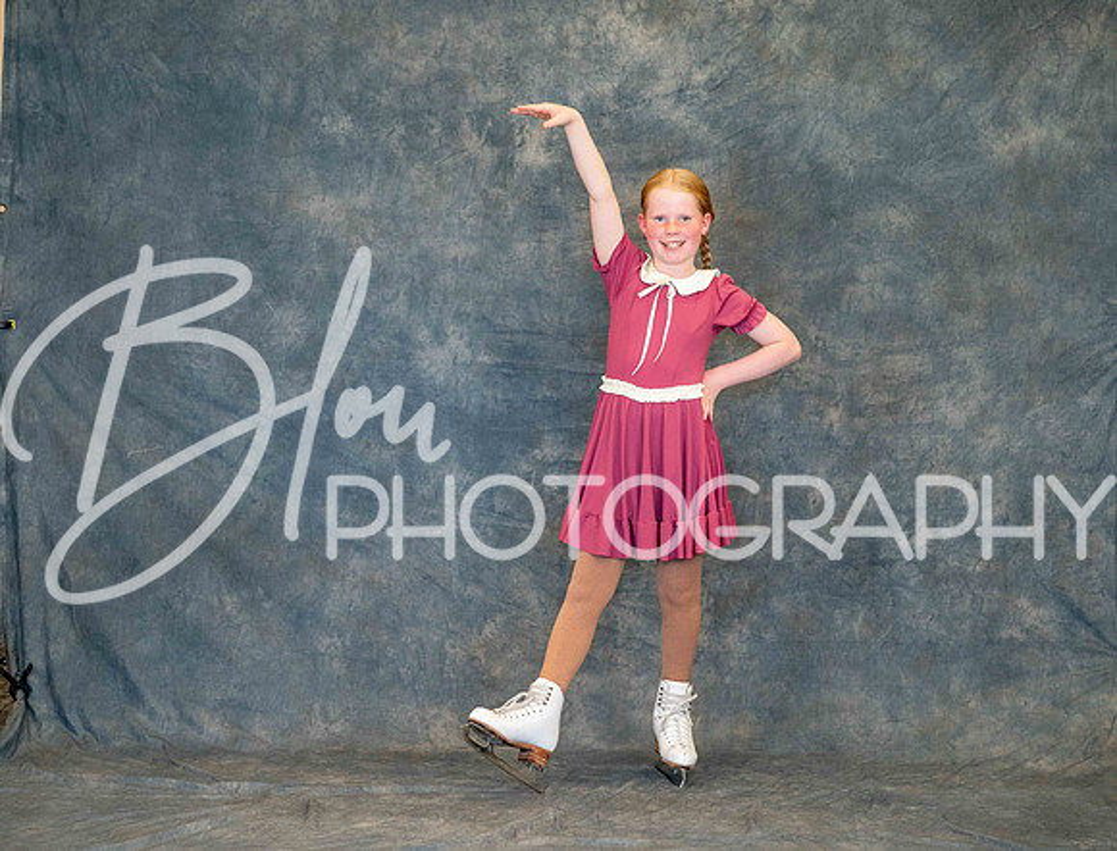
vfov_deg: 15.9
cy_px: 431
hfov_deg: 20.7
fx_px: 3055
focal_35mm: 94
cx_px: 493
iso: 2000
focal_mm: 85
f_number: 3.2
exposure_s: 1/160
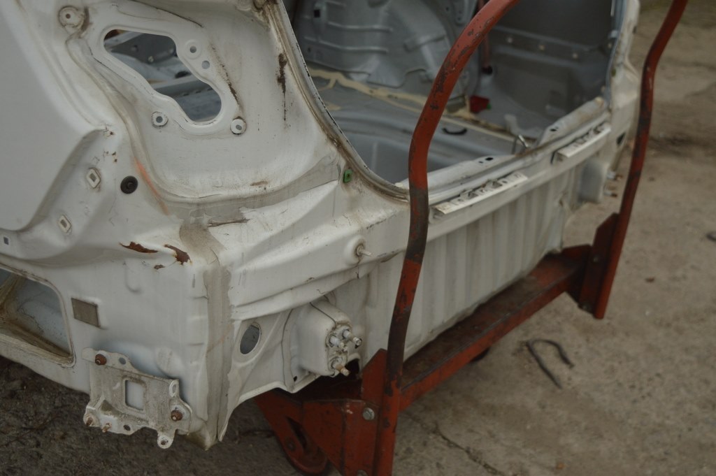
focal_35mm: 44
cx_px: 358
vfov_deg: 30.8
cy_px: 238
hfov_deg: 45.0
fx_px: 864
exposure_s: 1/1600
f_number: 4.2
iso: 400
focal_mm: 29
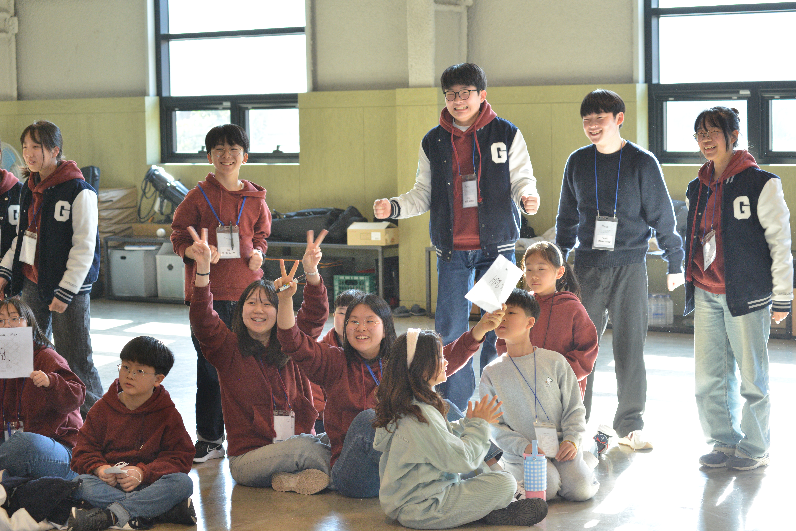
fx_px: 1791
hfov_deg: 25.1
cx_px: 402
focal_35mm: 81
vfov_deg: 16.9
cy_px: 266
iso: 2000
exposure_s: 1/125
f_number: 6.3
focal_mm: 80
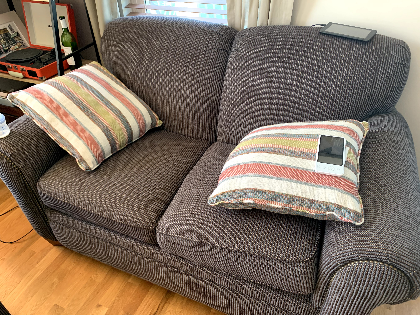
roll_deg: +3.0
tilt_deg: -37.4
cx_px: 210
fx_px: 315
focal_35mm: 26
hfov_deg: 67.3
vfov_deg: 53.1
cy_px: 158
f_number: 1.8
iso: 250
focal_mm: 4.25
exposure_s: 1/60
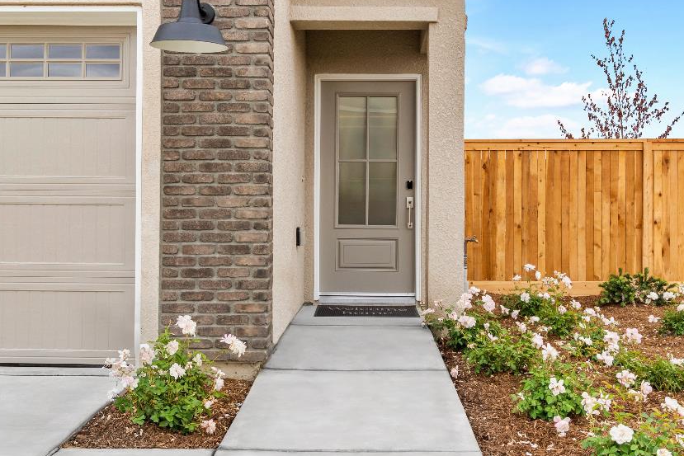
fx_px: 722
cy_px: 192
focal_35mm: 38
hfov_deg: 50.7
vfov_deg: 35.0
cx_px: 361
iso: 250
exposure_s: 1/50
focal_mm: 14
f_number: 9
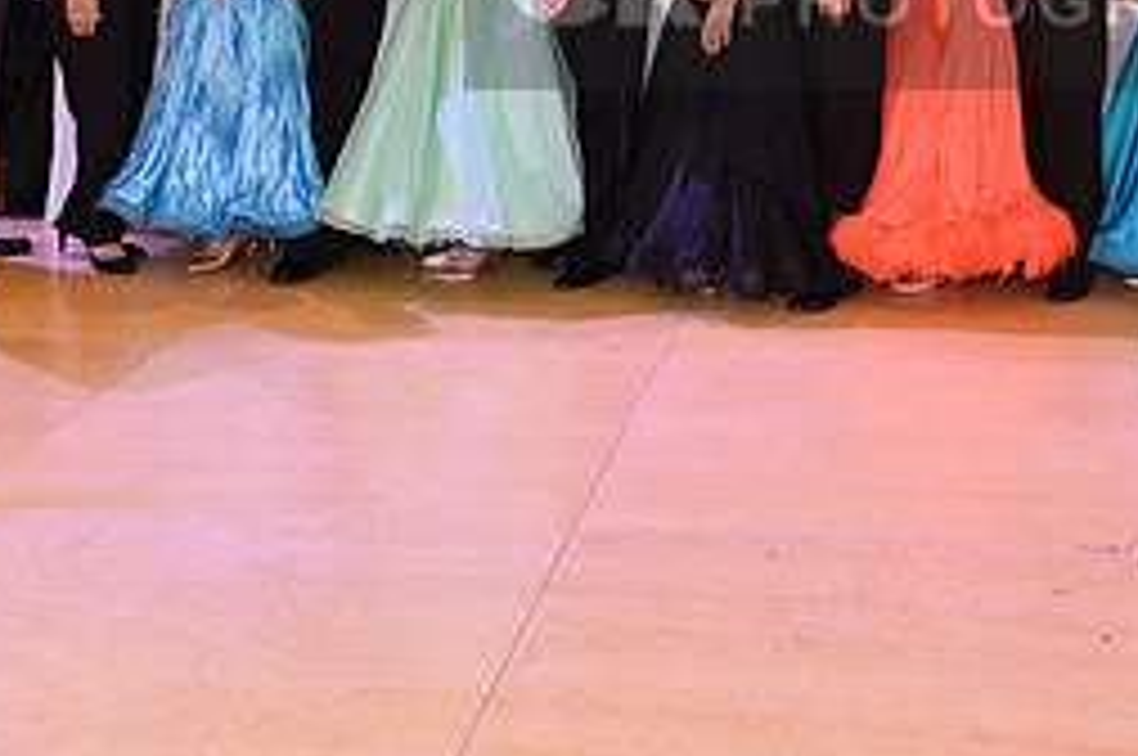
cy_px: -29
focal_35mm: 71
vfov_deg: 18.6
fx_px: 2241
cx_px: 954
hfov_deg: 27.7
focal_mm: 31
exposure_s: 1/250
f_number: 5
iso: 2000
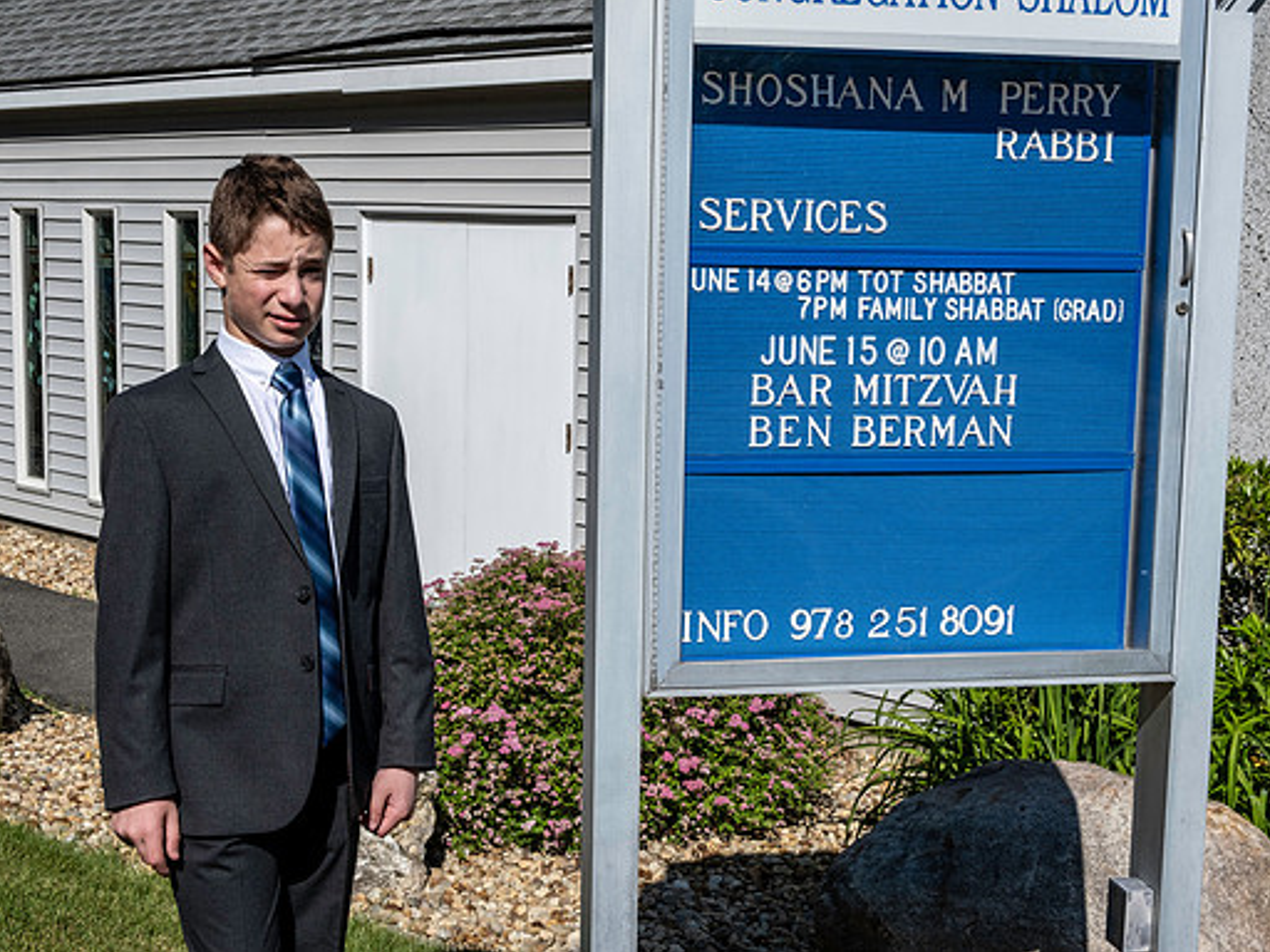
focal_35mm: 49
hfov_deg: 38.9
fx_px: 1798
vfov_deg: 29.7
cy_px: 475
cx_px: 630
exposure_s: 1/750
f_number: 10
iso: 200
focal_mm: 30.2
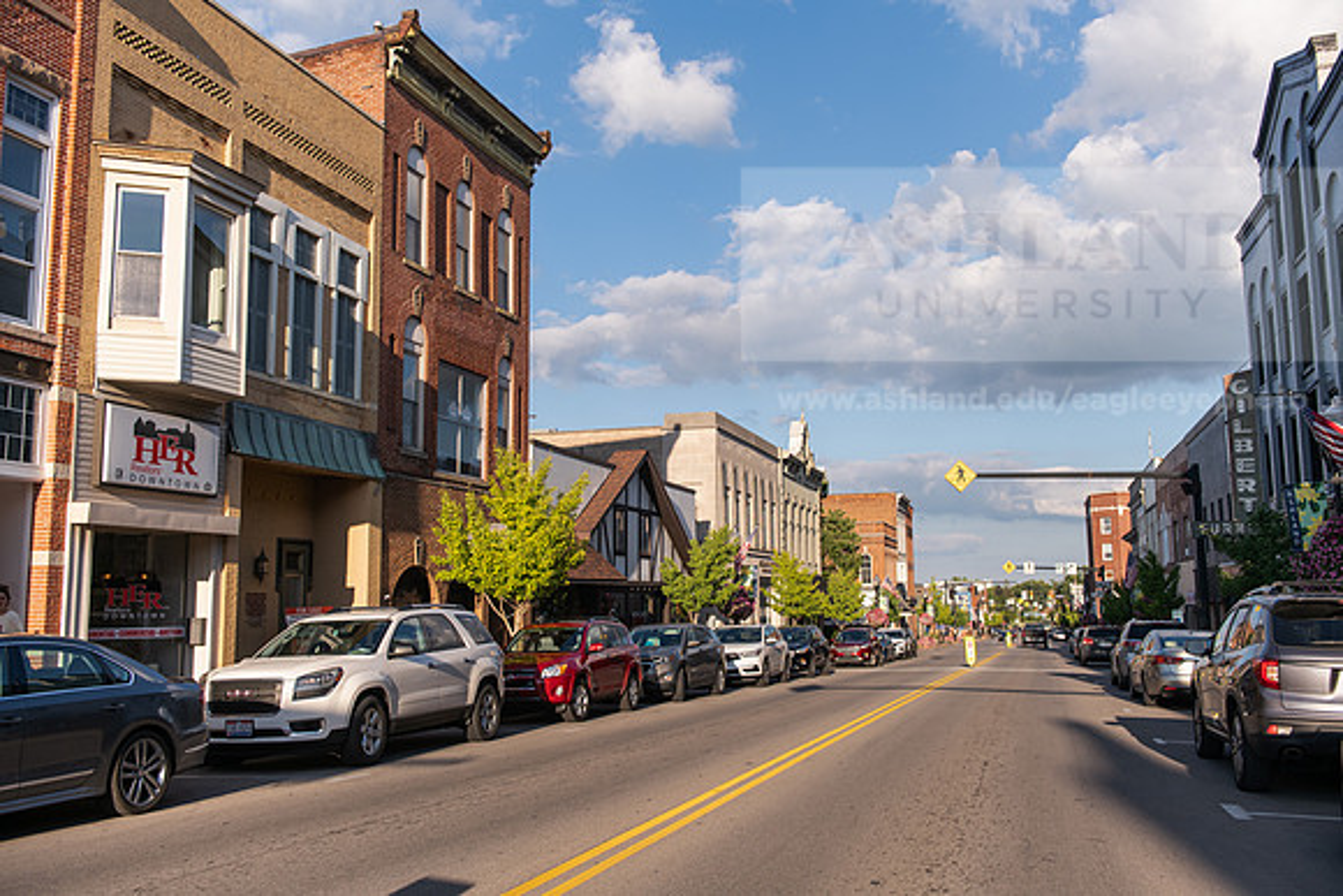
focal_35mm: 32
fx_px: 1194
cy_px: 448
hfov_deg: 58.7
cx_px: 672
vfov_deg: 41.1
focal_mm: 32
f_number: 5
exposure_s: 1/640
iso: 125
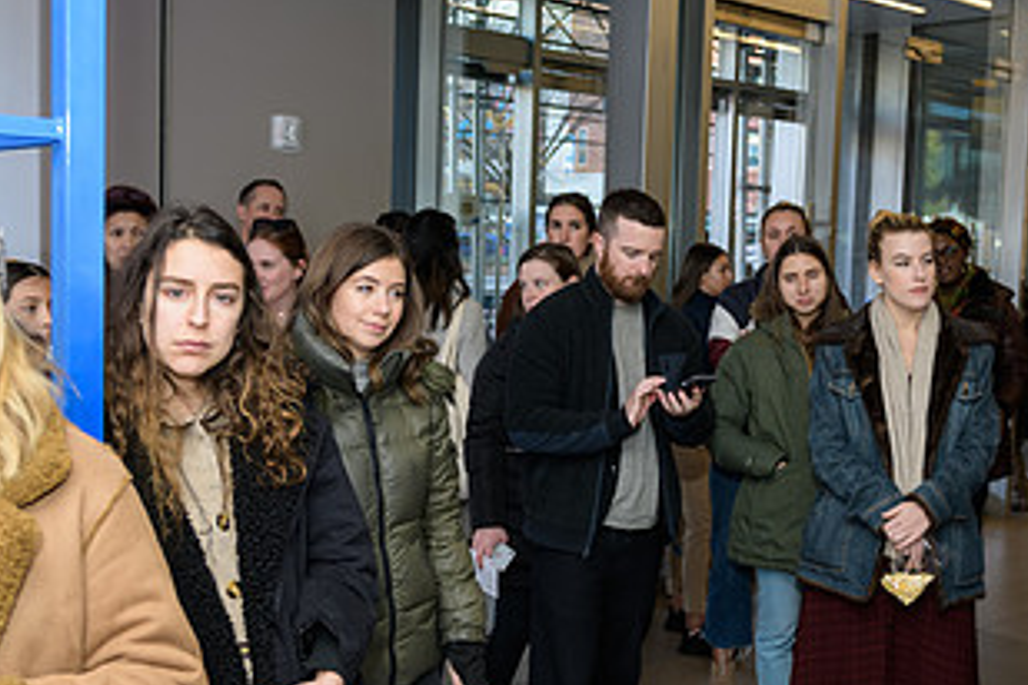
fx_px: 1285
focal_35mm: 45
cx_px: 609
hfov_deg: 43.4
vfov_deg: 29.9
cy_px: 361
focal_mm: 24
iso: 200
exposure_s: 1/125
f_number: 3.2
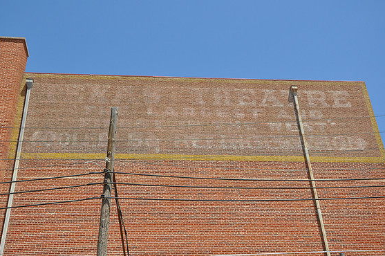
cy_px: 128
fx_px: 534
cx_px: 193
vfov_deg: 26.9
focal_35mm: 50
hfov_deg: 39.6
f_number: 8
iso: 200
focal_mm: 32
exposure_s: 1/250
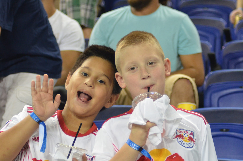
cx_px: 97
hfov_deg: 12.2
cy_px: 107
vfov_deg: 8.1
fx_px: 1138
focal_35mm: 169
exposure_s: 1/320
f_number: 4.5
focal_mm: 80
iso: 1600
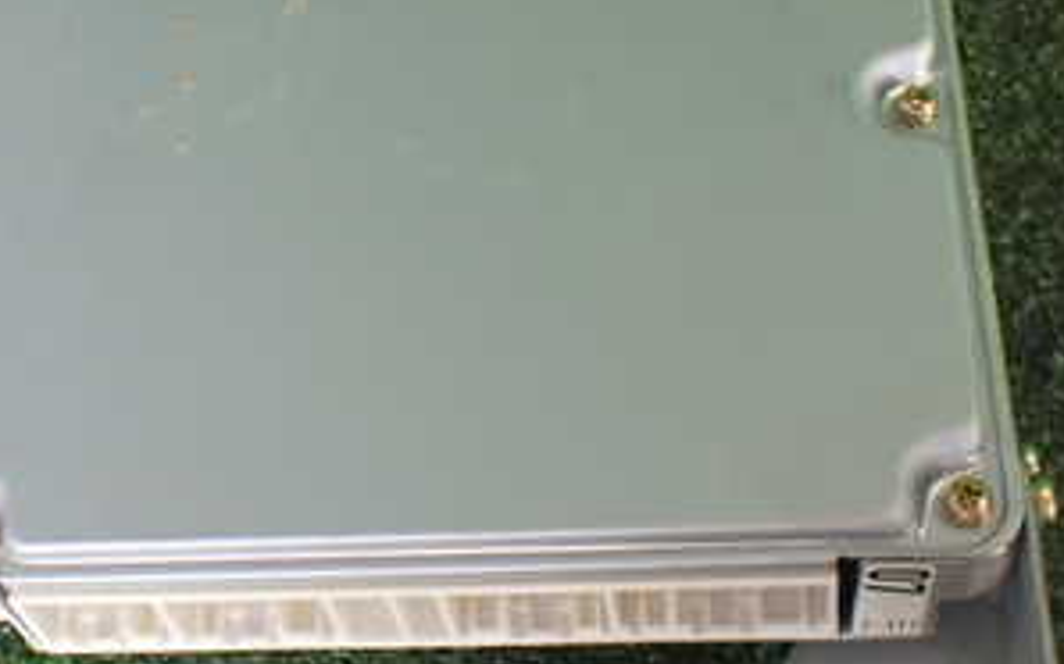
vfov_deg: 20.3
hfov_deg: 31.7
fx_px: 1855
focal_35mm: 64
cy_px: 246
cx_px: 353
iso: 320
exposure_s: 1/125
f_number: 2.3
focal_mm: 5.4
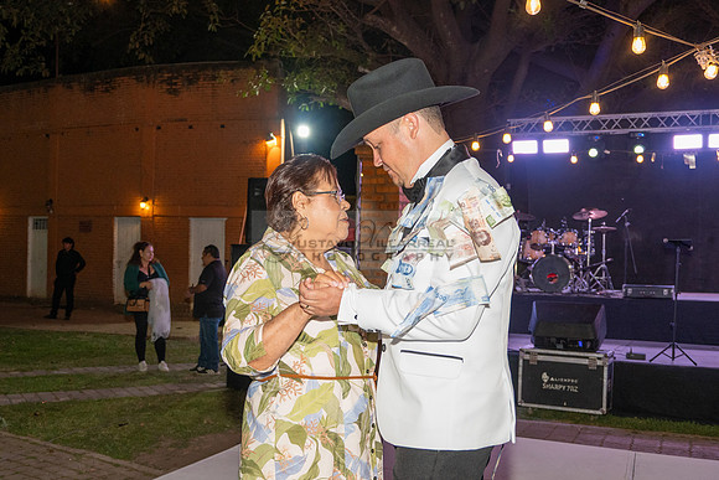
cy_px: 279
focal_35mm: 42
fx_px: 830
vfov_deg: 32.2
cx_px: 322
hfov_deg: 46.8
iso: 2000
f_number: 5
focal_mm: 34
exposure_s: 1/200
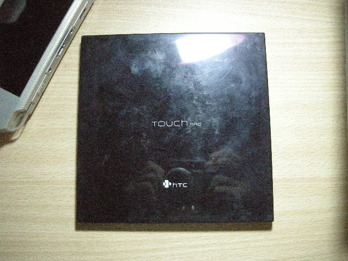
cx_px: 174
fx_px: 362
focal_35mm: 36
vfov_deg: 39.7
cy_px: 130
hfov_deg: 51.4
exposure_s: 1/72.2
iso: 1600
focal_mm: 7.5
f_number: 2.7
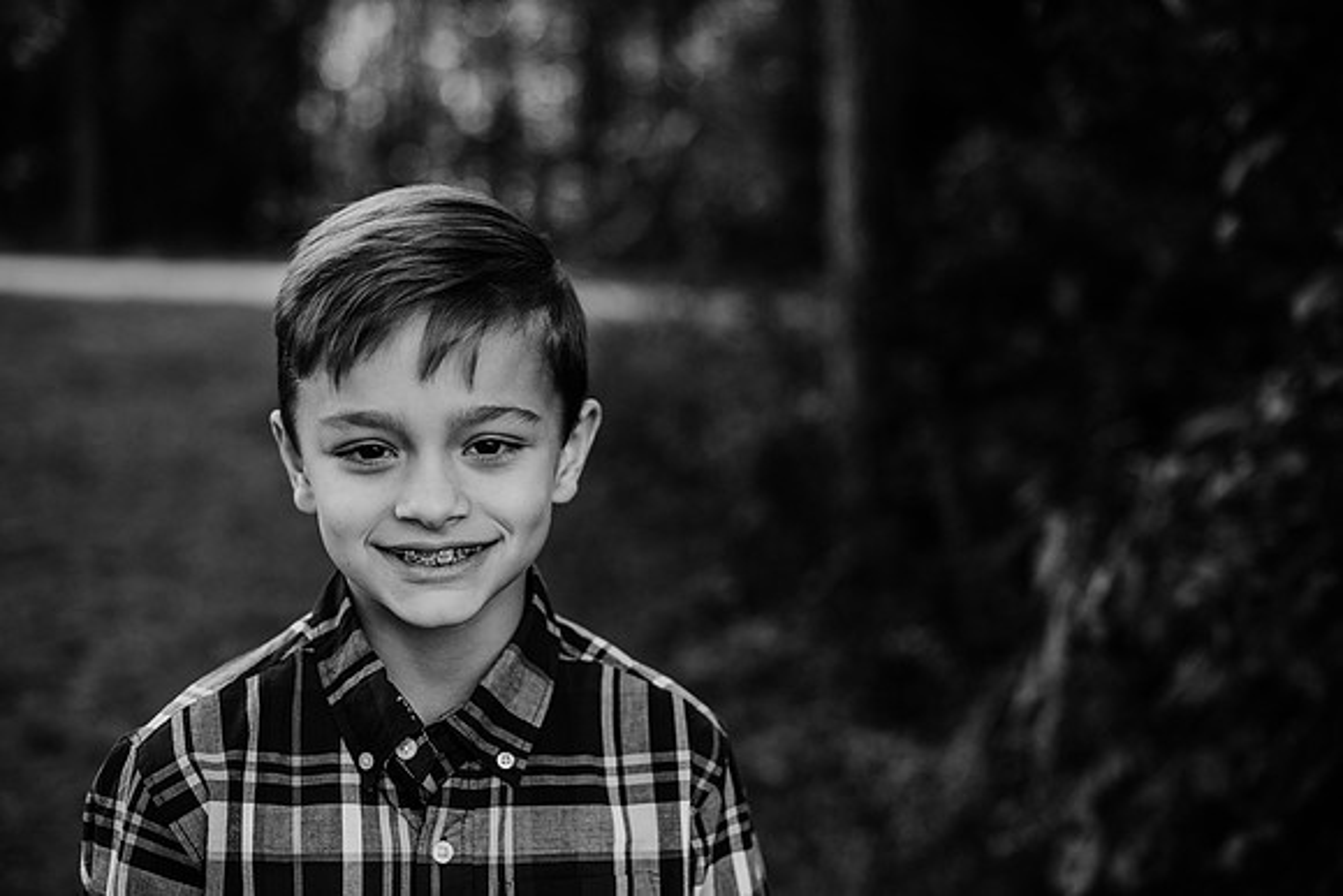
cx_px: 672
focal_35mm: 50
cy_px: 448
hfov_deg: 39.6
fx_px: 1866
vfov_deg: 27.0
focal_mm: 50
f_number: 2.5
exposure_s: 1/1000
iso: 320
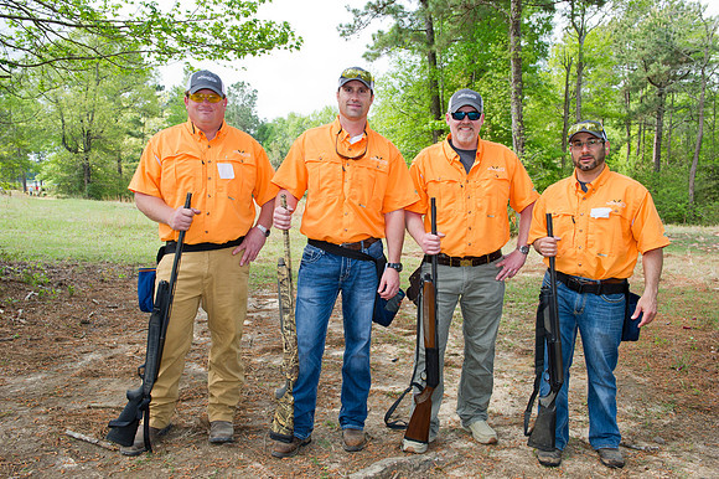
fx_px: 559
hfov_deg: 65.5
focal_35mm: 28
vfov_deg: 46.4
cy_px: 240
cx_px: 360
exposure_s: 1/250
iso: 400
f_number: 7.1
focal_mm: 28
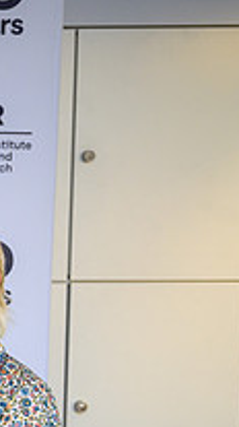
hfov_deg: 9.3
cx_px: -344
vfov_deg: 18.3
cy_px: 346
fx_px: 1311
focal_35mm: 116
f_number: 4.5
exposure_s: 1/200
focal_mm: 39
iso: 2500
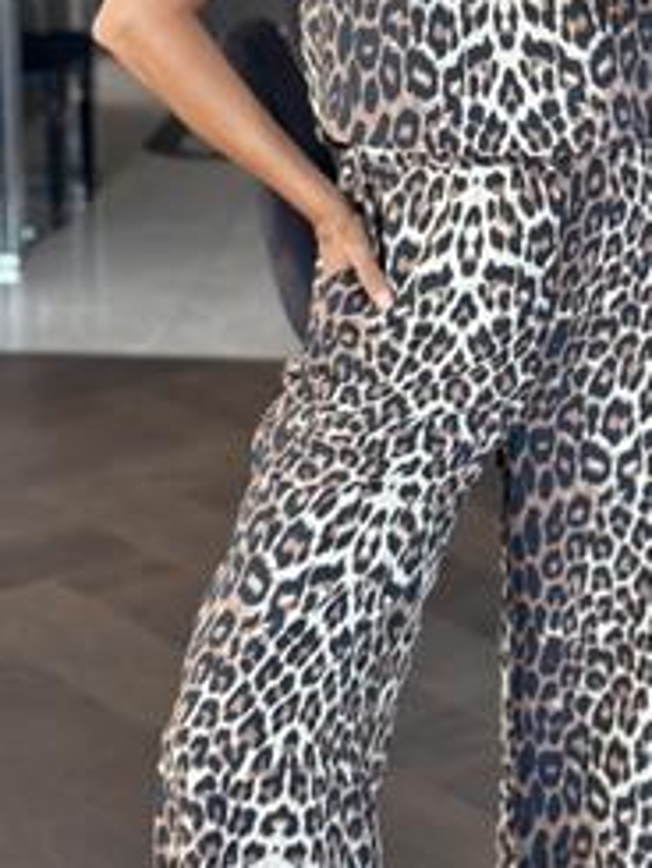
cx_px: 390
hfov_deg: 14.9
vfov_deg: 19.3
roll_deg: +0.4
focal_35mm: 99
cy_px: 21
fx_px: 2484
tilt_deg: -14.6
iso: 200
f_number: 1.78
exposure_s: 1/60
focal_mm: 6.86
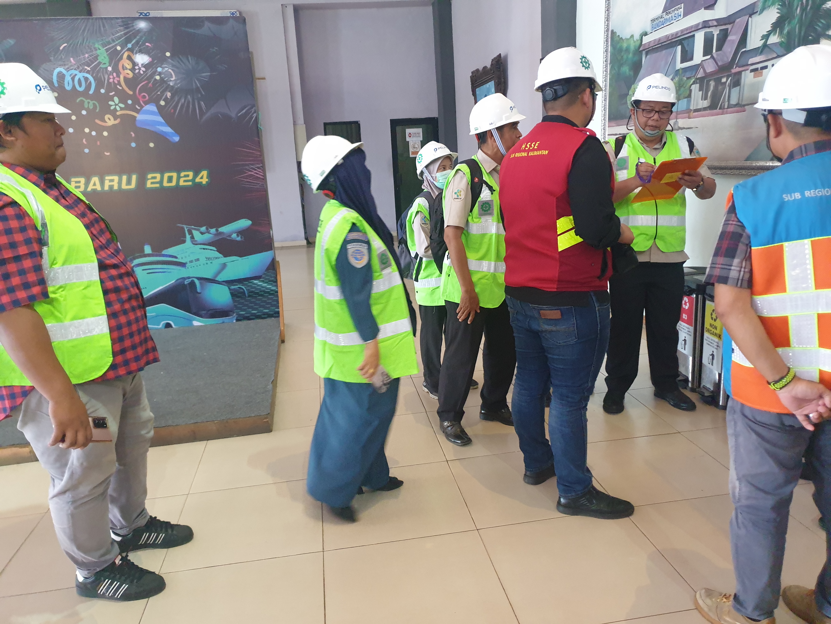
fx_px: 624
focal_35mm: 26
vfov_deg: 53.1
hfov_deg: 67.3
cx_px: 416
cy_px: 312
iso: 500
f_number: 1.5
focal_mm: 4.3
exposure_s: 1/50
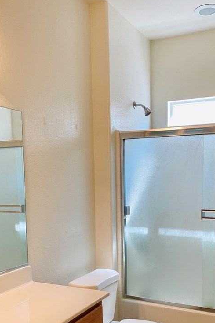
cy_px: 215
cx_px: 122
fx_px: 350
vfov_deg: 48.7
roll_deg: +0.7
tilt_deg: -4.3
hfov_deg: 34.1
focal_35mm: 39
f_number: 1.8
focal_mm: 4.25
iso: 80
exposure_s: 1/120
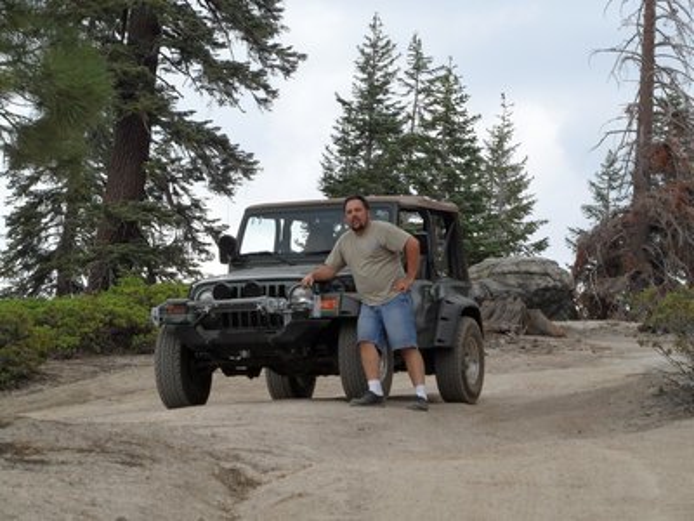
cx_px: 347
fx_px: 3007
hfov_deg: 13.2
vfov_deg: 9.9
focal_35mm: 150
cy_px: 260
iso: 80
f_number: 6.2
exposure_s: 1/180
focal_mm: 24.6
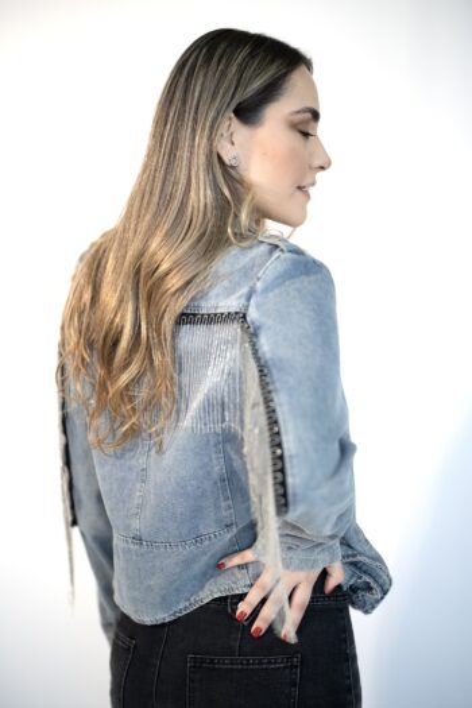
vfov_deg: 39.6
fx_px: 983
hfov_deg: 27.0
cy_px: 354
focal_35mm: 50
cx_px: 236
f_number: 1.6
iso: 800
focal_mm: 50
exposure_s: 1/2000
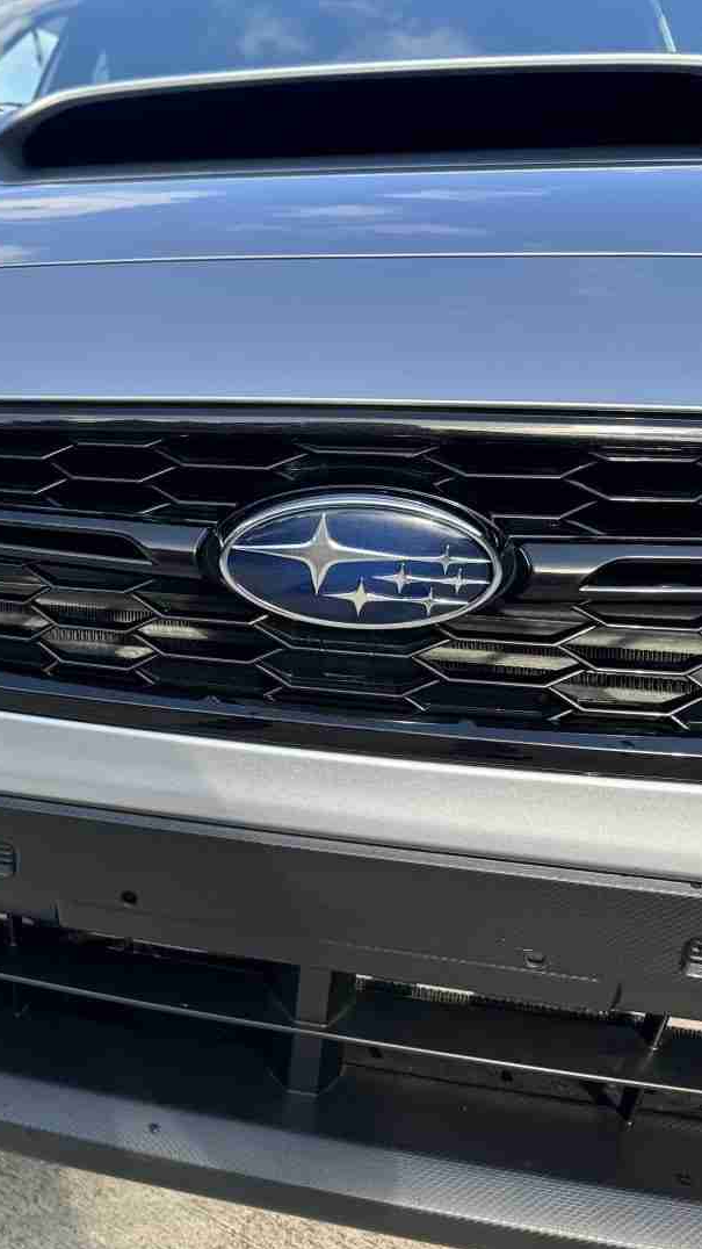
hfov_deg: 29.6
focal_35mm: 35
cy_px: 626
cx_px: -108
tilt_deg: -15.7
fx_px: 1159
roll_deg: +0.7
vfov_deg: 56.6
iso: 80
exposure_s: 1/535
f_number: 1.78
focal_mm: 6.86
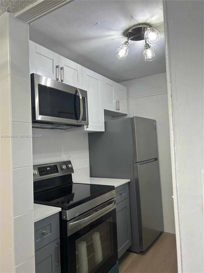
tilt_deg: +2.5
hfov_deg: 53.1
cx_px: 102
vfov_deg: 67.3
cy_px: 136
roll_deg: +1.9
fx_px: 204
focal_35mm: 26
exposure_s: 1/120
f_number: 1.5
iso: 64
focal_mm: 5.7
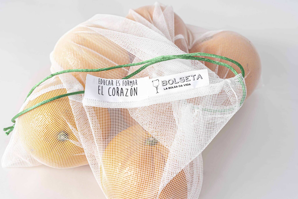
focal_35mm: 40
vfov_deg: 33.4
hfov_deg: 48.5
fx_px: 331
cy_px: 100
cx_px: 149
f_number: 9
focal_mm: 40
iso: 80
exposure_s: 1/125
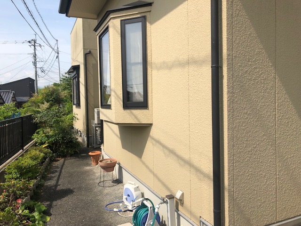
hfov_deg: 63.4
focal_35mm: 28
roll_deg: +1.7
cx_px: 150
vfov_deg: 49.7
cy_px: 113
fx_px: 243
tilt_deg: -2.6
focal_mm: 3.99
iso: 20
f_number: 1.8
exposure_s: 1/1919
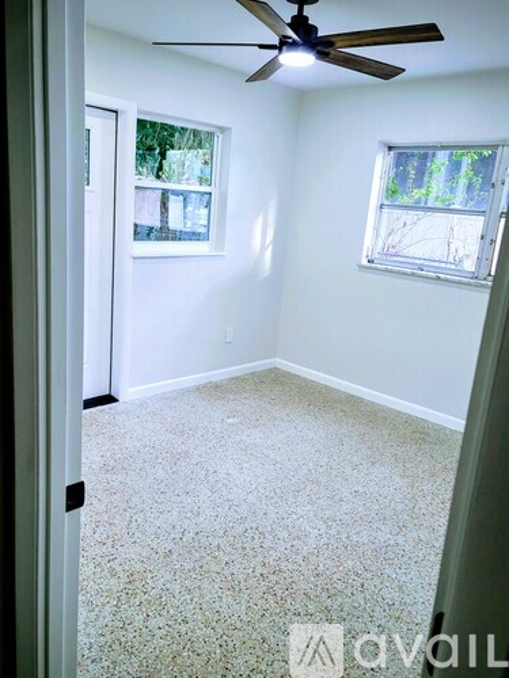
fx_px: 490
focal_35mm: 25
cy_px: 339
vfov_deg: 69.4
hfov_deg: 54.9
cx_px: 254
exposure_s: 1/120
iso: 200
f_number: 1.8
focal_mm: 7
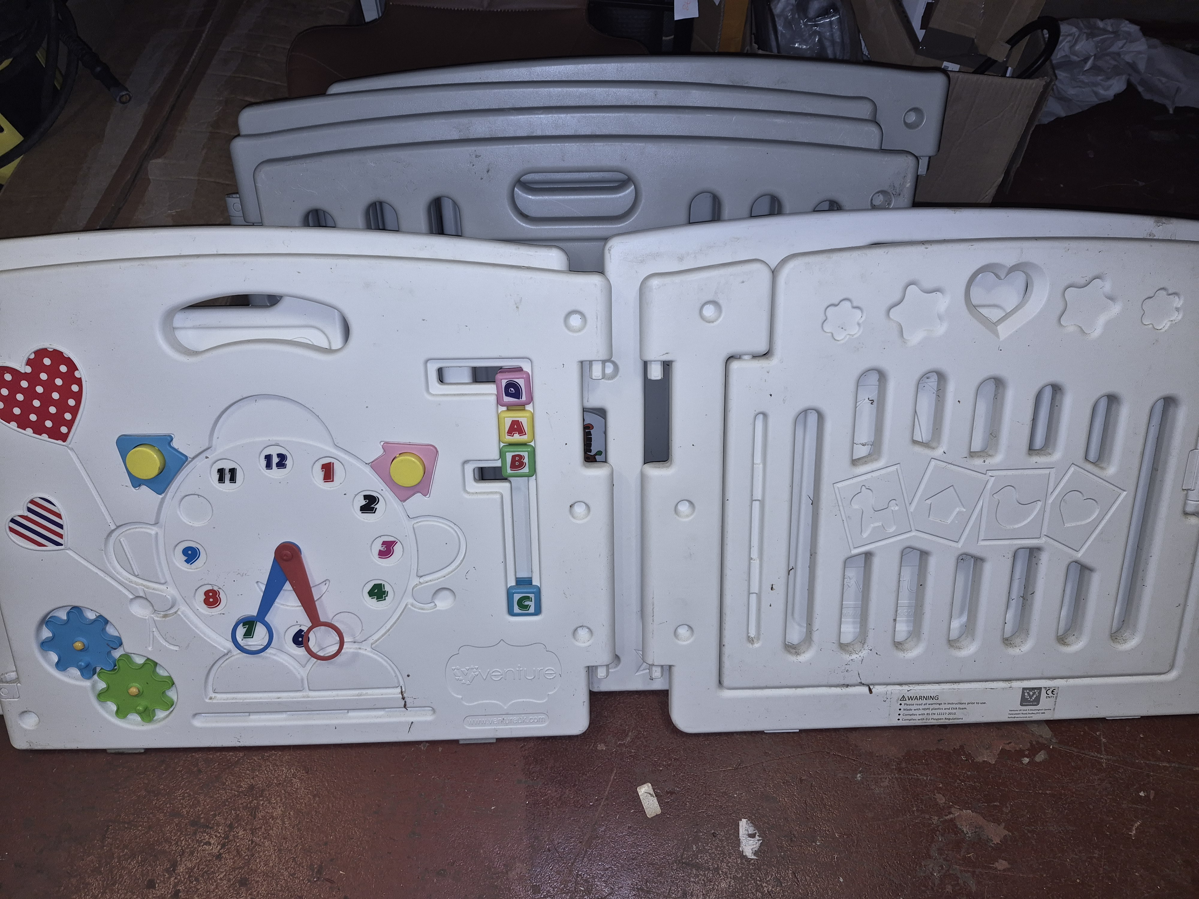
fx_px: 797
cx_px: 600
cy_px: 450
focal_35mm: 23
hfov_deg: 73.9
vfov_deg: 58.9
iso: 100
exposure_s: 1/50
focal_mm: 5.4
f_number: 1.8
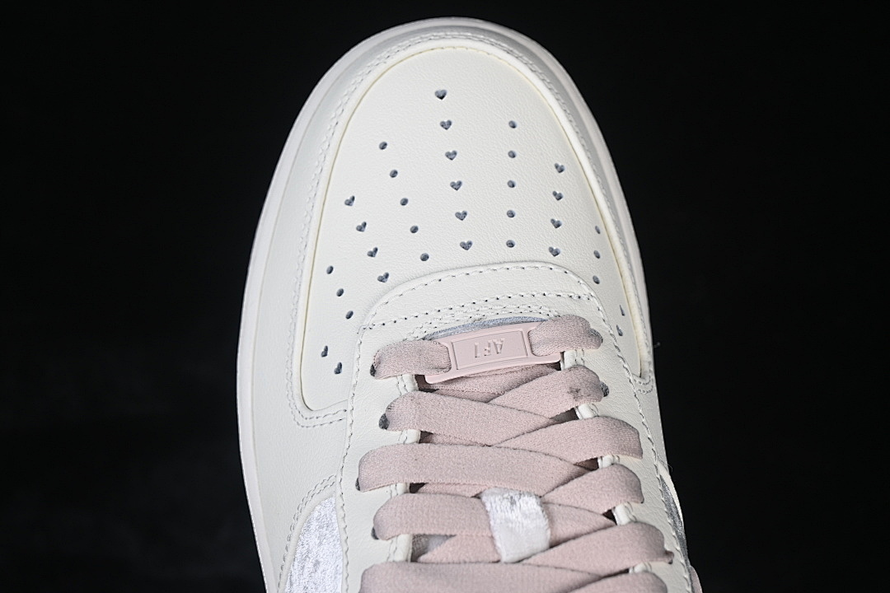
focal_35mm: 75
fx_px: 1854
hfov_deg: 27.0
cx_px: 445
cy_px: 296
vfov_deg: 18.2
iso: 160
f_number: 7.1
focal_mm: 50
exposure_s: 1/80
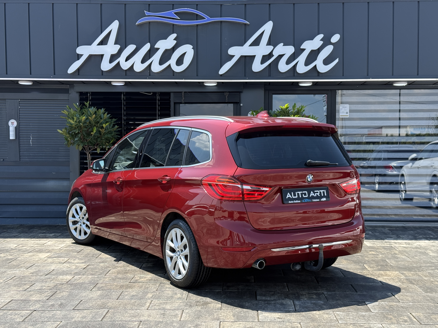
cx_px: 219
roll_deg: +0.1
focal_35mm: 48
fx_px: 607
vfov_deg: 30.3
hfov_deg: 39.7
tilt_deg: -1.0
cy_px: 164
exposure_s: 1/1242
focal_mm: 6.76
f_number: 1.78
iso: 64
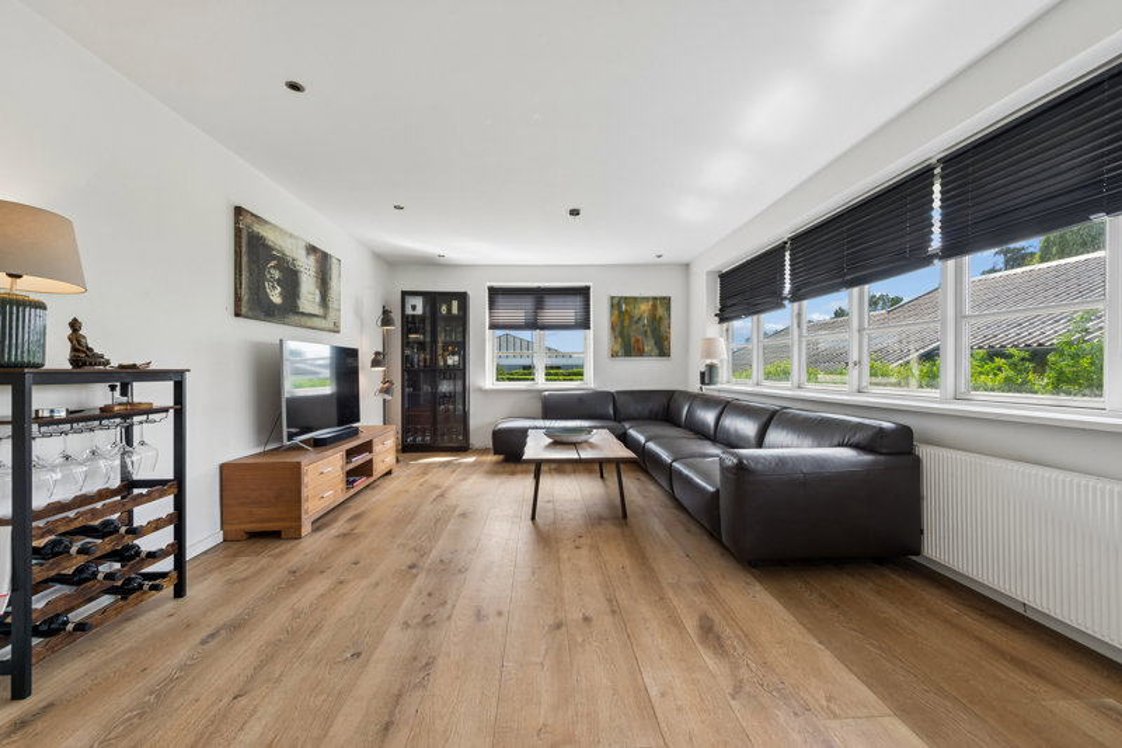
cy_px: 374
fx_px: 436
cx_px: 561
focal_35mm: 14
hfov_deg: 104.3
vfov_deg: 81.2
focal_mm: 14
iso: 200
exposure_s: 1/20
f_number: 11
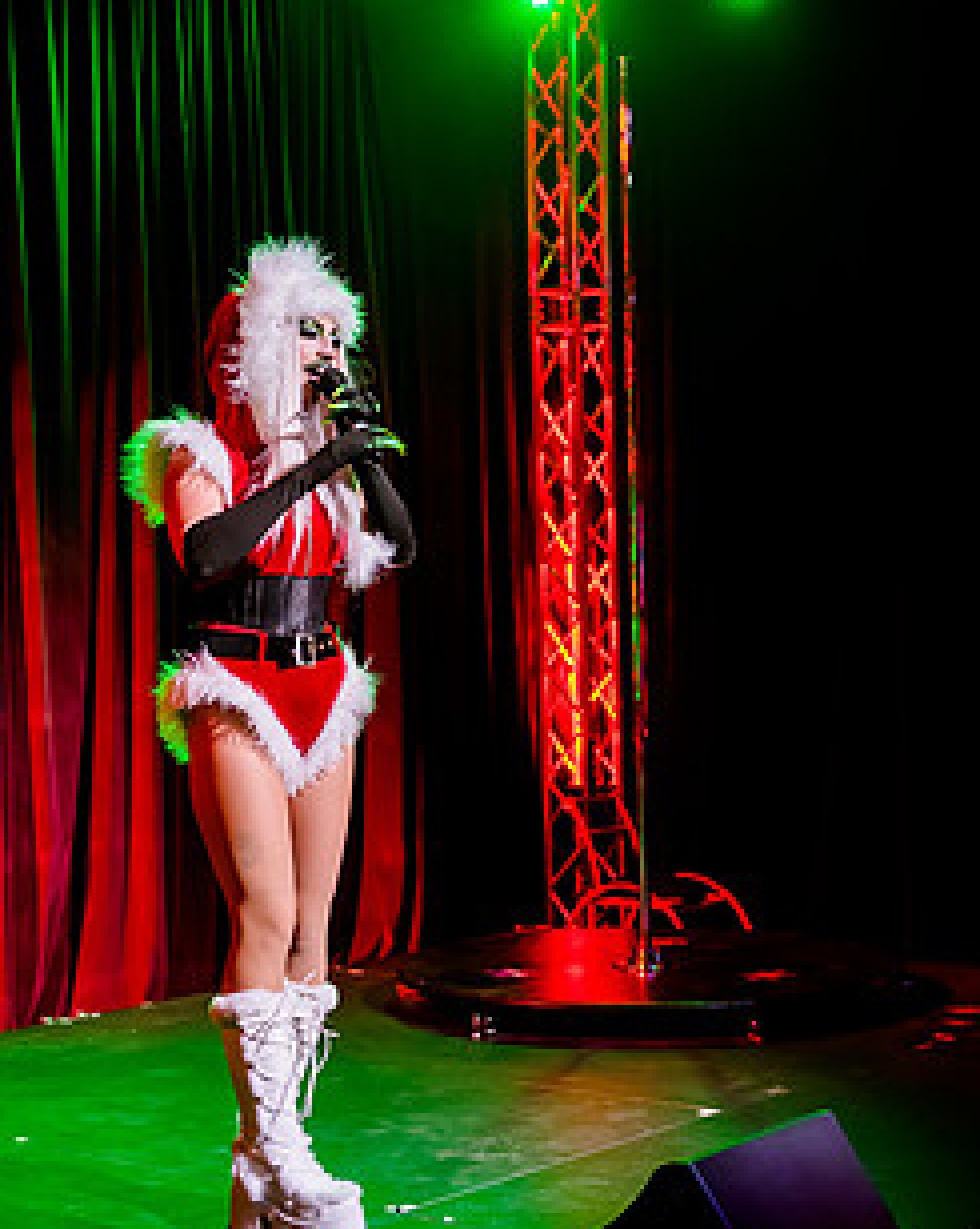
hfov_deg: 23.1
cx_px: 434
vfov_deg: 28.7
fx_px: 2396
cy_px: 621
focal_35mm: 66
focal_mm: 48
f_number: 2.8
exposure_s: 1/125
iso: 5000
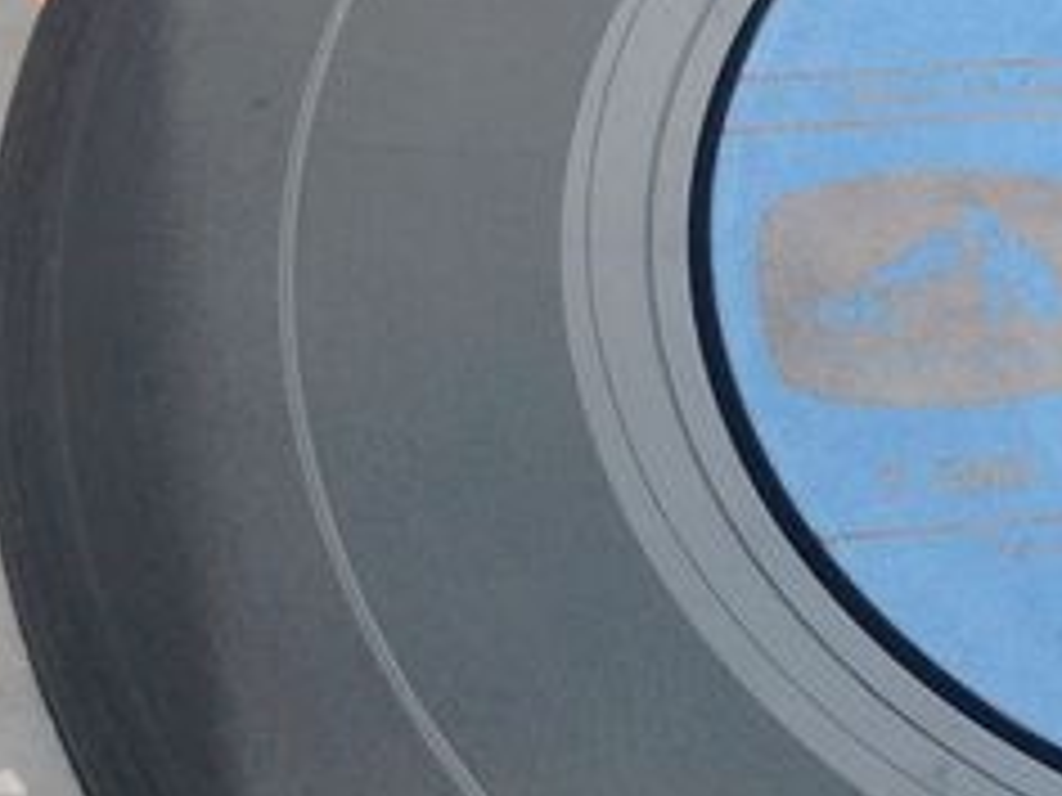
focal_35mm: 148
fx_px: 4541
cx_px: 1377
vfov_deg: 10.0
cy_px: 578
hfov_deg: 12.9
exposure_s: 1/17
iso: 50
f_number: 2.4
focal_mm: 4.28
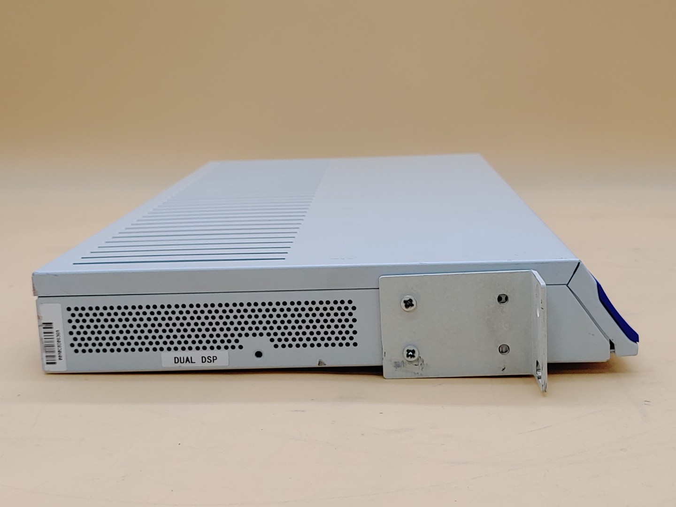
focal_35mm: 49
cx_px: 338
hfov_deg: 38.9
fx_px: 957
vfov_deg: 29.7
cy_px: 254
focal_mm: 4.36
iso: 50
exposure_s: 1/168
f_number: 1.8
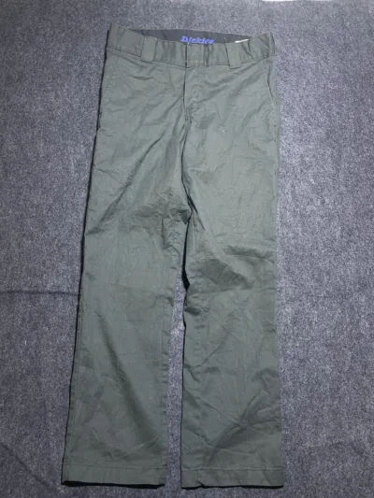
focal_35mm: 26
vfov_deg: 67.3
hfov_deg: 53.1
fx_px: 374
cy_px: 249
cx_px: 187
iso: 125
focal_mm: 4.2
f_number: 1.6
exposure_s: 1/50
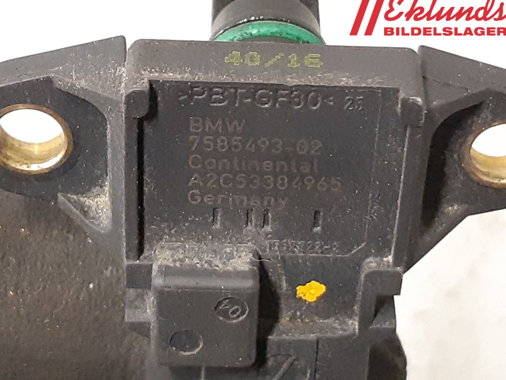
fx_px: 395
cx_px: 244
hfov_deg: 65.3
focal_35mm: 27
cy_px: 189
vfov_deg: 51.4
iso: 320
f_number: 1.7
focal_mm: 3.93
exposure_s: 1/25
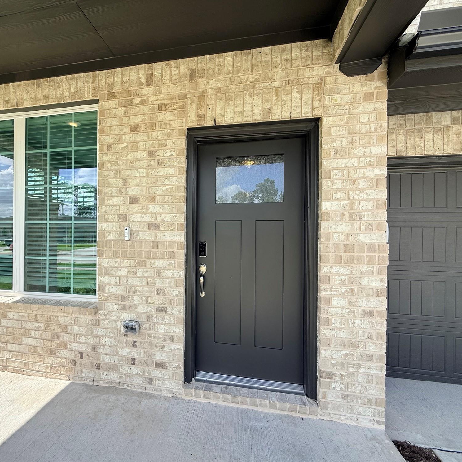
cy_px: 235
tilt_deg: +0.3
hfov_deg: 83.2
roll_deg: -0.5
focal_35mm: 17
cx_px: 192
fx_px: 257
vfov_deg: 84.0
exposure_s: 1/579
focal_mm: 2.22
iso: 50
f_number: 2.2
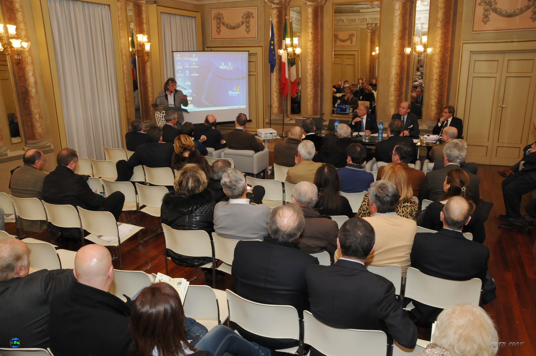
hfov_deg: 67.4
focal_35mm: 27
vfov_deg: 47.8
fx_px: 402
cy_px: 178
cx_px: 268
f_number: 7.1
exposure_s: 1/60
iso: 800
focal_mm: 18
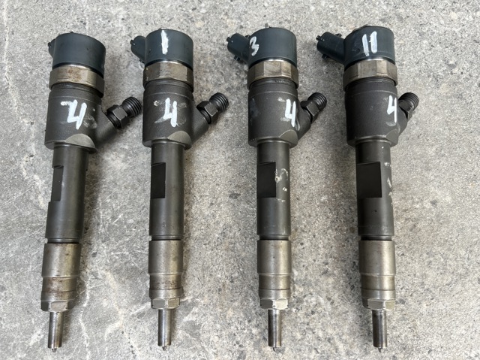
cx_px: 240
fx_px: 360
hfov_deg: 67.3
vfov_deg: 53.0
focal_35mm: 26
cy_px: 180
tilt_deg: -70.1
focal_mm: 5.1
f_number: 1.6
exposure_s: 1/178
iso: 40
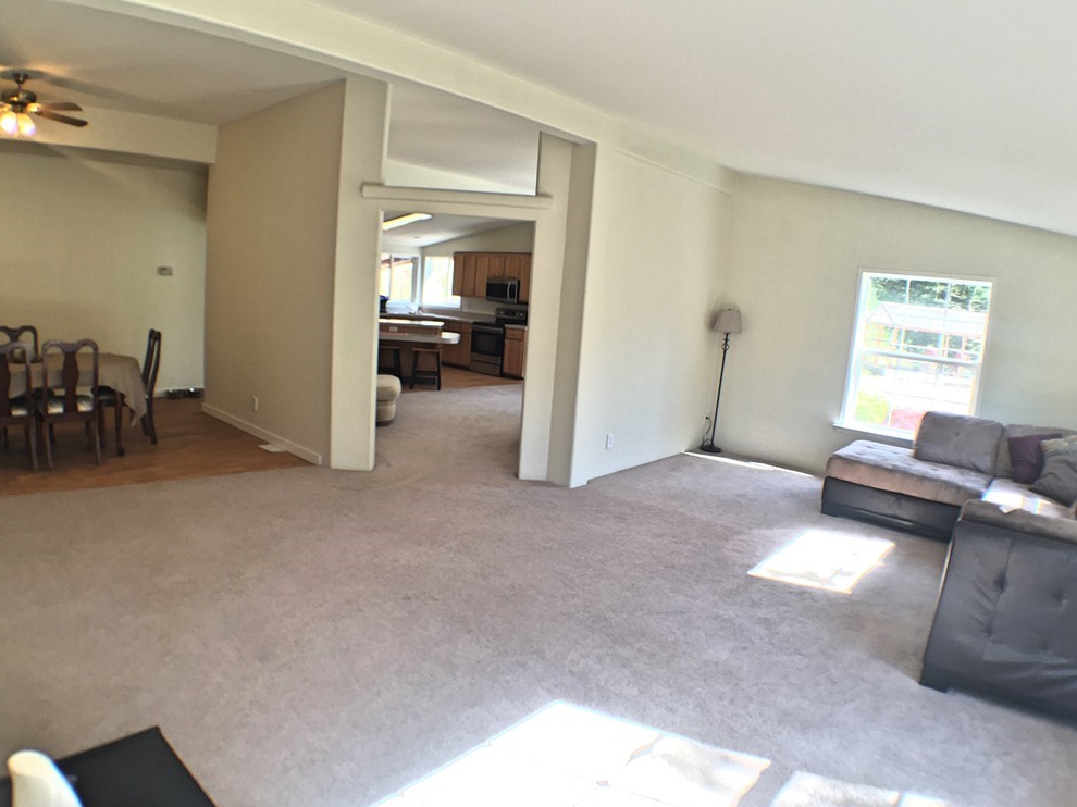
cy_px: 410
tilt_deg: -7.2
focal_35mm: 30
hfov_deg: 60.0
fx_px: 933
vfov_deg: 46.8
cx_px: 530
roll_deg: -4.7
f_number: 2.2
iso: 32
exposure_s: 1/33
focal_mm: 4.15
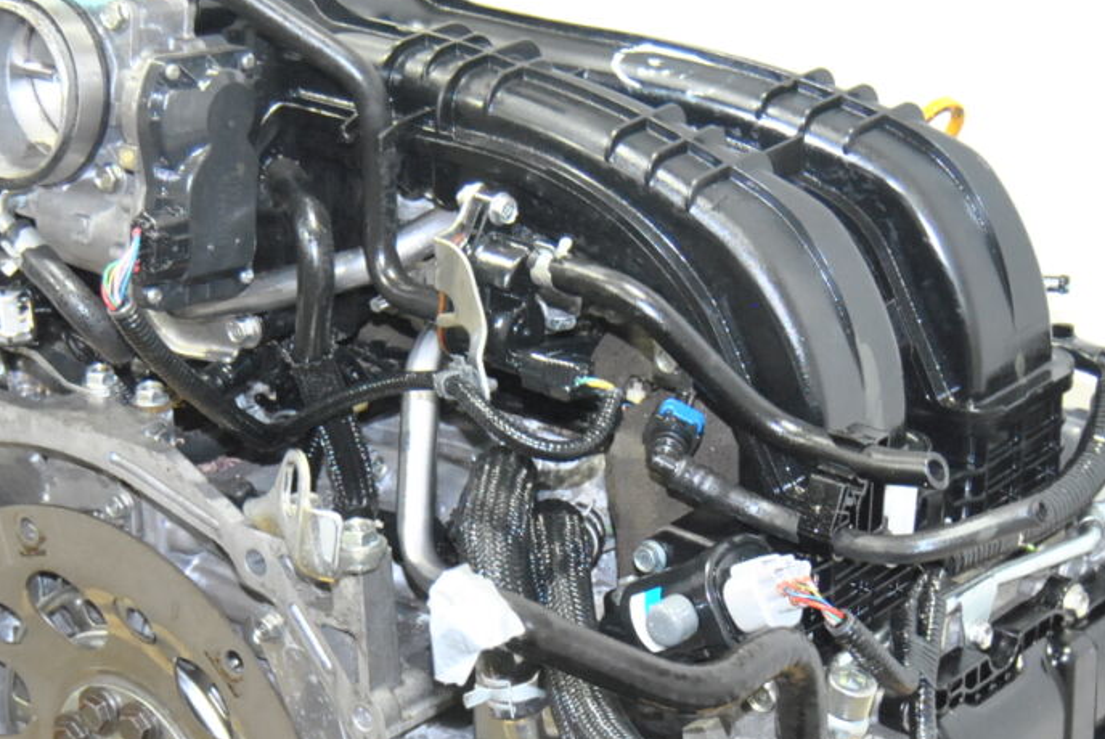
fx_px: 3323
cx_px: 475
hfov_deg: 18.9
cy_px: 579
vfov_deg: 12.6
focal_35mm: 108
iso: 800
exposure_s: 1/60
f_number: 5
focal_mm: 31
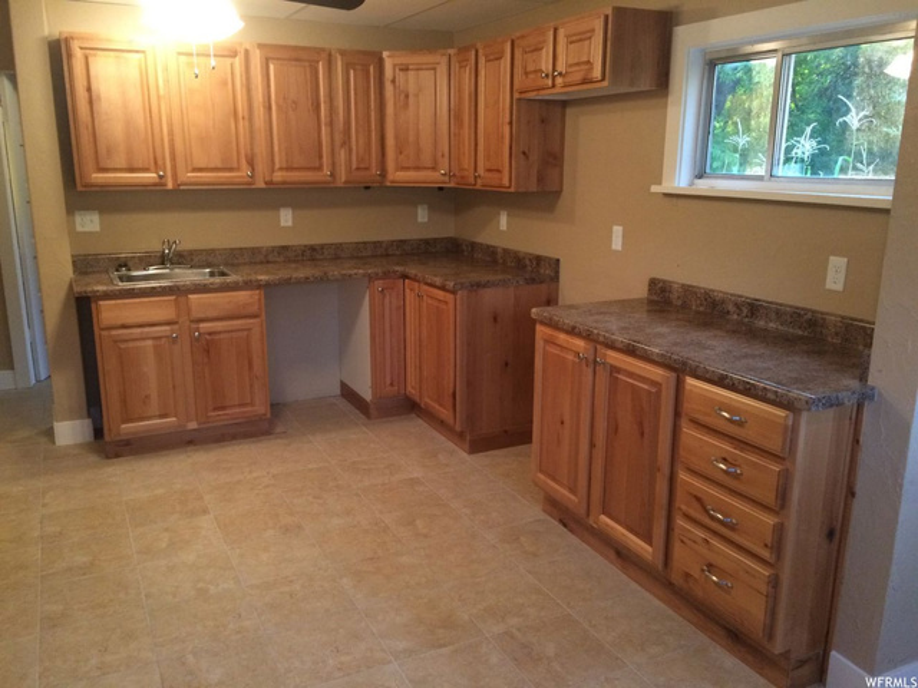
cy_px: 344
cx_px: 459
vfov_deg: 48.2
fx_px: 769
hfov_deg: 61.7
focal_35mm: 29
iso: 250
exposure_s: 1/30
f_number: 2.2
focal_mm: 4.15
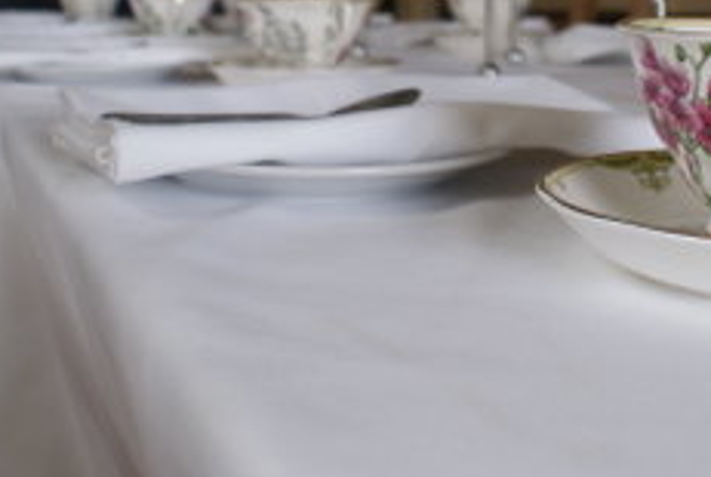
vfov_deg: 23.2
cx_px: 508
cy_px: -11
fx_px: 1108
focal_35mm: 56
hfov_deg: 35.0
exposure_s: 1/30
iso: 100
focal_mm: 18
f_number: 5
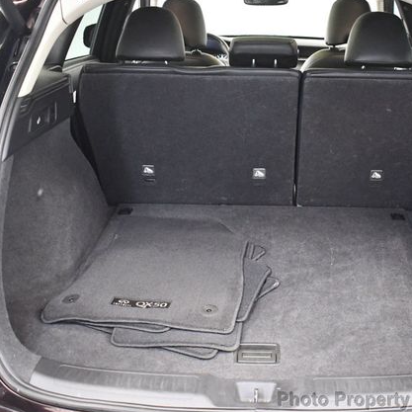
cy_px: 207
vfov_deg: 36.1
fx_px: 633
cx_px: 266
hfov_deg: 35.8
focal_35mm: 47
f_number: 3.5
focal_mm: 18
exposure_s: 1/60
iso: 4500
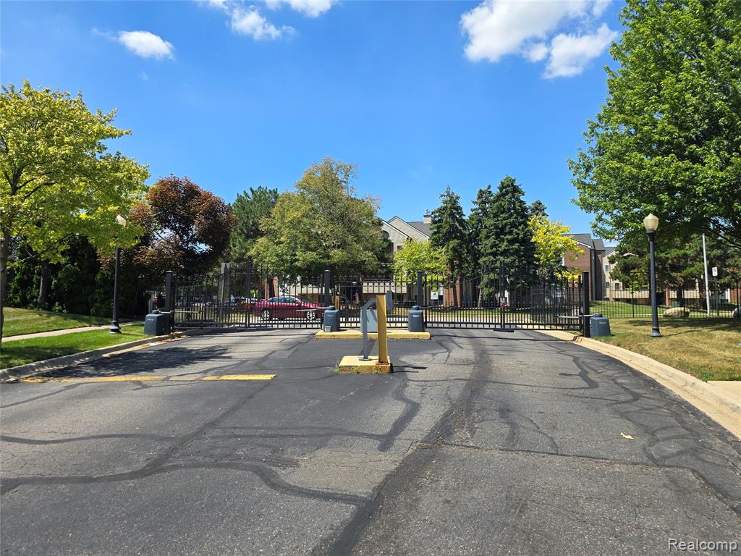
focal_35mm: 23
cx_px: 370
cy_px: 278
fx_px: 492
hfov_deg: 73.9
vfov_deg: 58.9
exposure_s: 1/574
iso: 12
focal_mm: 6.3
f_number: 1.7
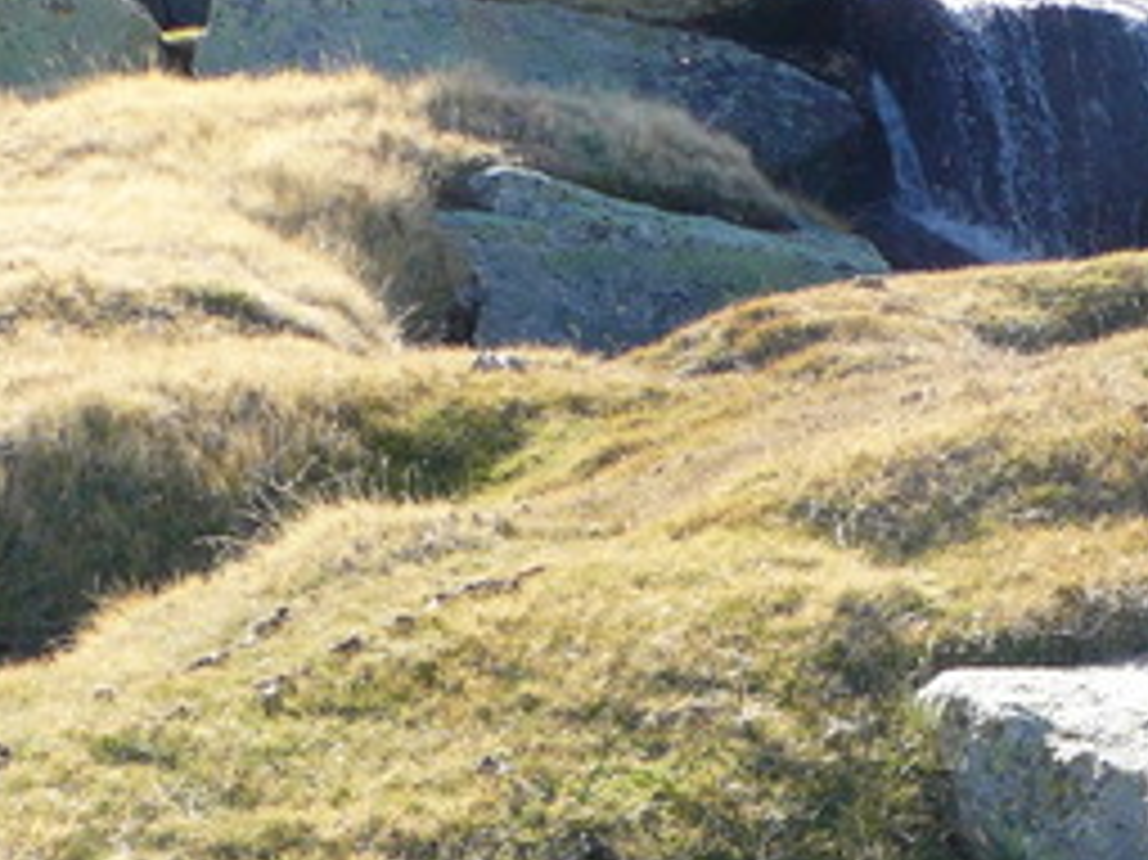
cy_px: 1072
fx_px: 3746
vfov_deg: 12.7
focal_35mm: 113
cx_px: 1643
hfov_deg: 16.2
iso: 100
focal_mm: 6
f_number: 4
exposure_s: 1/200
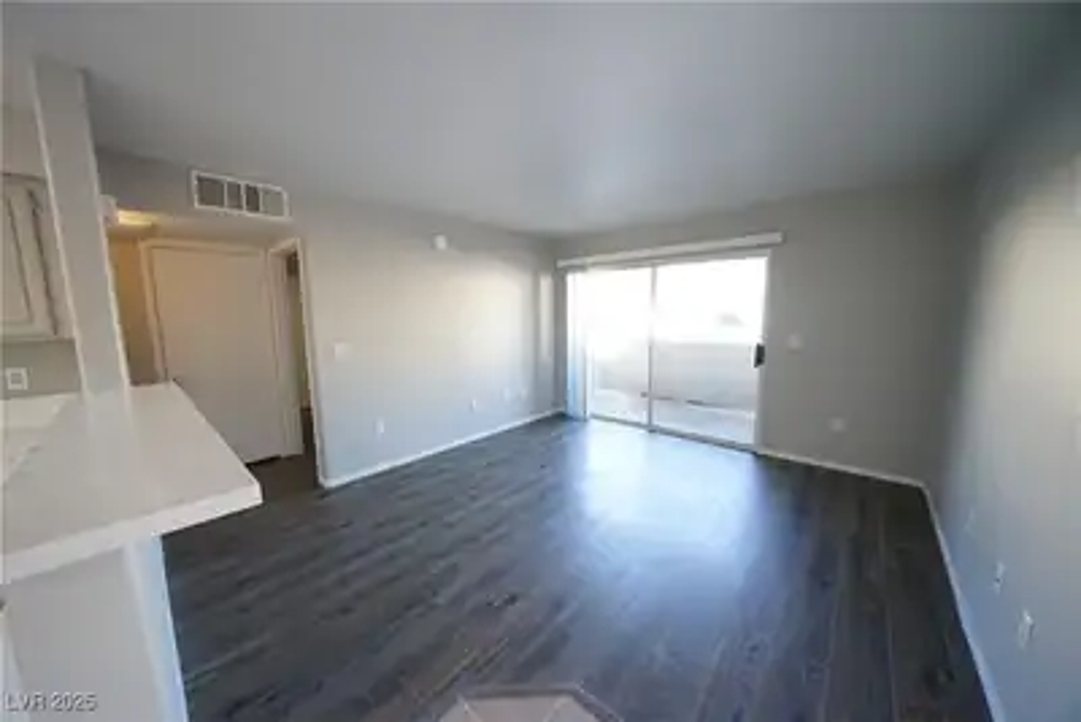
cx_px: 540
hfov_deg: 112.6
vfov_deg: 90.1
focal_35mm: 12
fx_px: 360
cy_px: 361
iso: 5000
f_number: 7.1
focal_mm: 12
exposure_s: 1/125
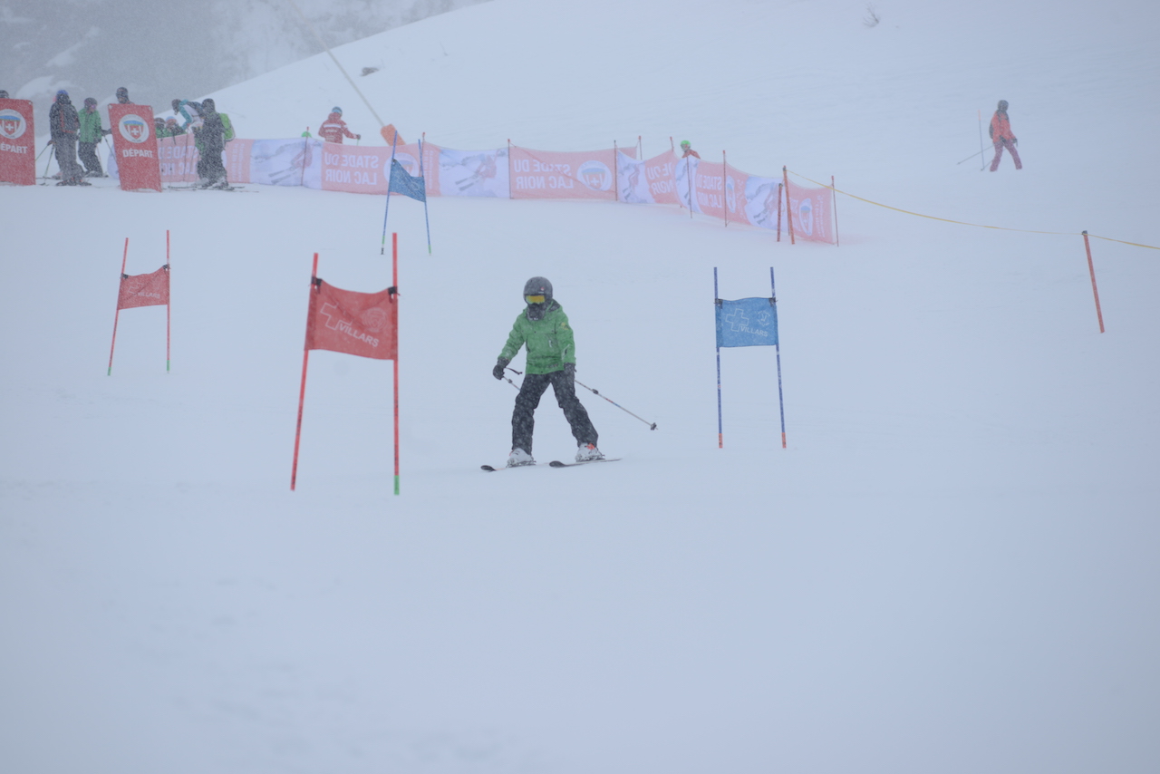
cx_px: 580
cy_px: 387
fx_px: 6445
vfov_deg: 6.9
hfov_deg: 10.3
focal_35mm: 200
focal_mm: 200
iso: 100
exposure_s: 1/500
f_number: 5.6
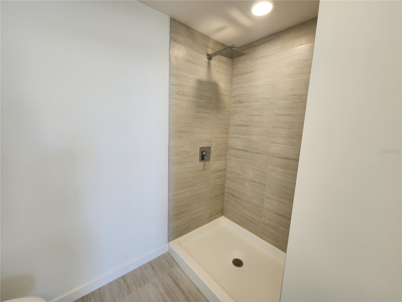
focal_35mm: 13
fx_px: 151
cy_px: 151
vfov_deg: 89.9
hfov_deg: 106.2
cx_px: 201
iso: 125
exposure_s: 1/60
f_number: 2.2
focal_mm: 2.2
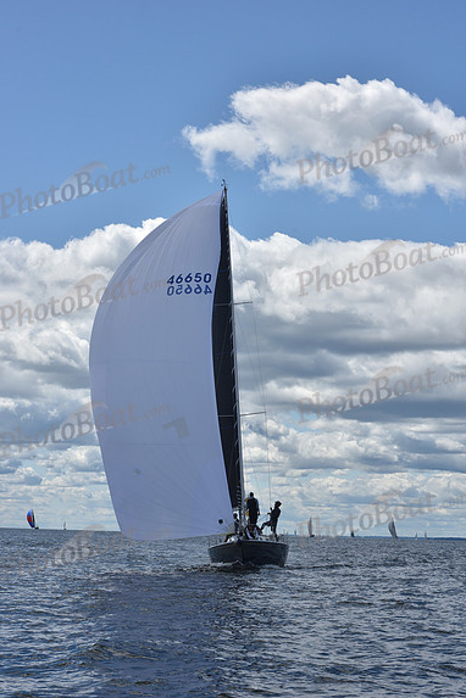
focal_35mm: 76
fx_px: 1476
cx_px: 234
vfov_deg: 26.7
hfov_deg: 17.9
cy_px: 346
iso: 250
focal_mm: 75
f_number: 11
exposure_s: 1/800
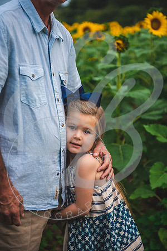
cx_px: 84
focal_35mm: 70
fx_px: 487
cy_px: 126
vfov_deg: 28.8
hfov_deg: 19.5
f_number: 2.8
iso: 200
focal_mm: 70
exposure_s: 1/250
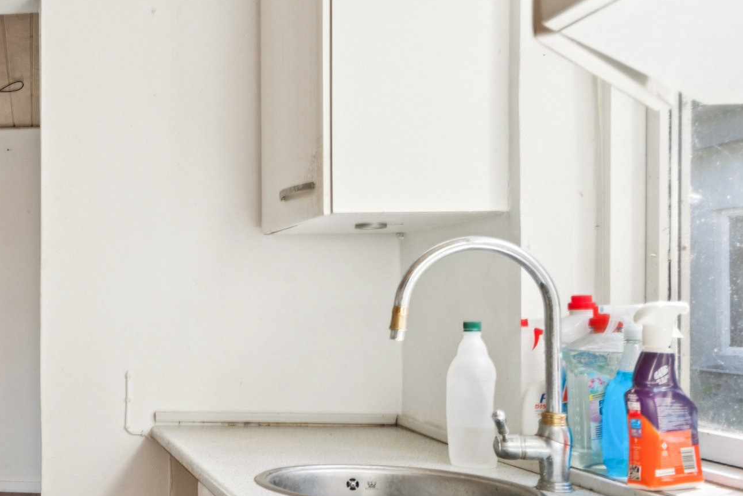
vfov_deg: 30.4
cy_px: 313
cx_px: -89
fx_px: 908
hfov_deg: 36.9
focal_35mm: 44
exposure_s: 1/100
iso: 800
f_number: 8
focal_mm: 19
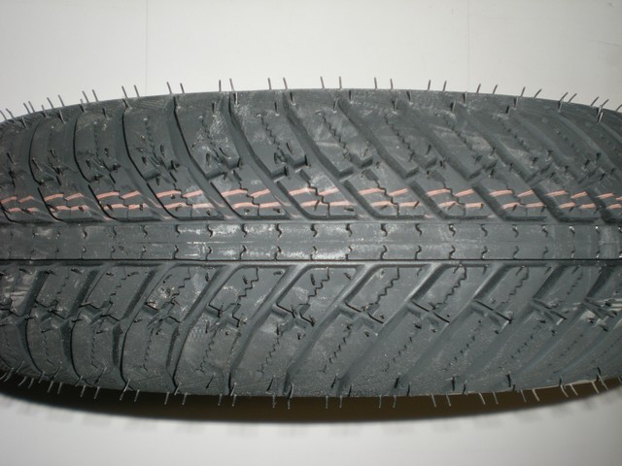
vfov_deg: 32.9
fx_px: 791
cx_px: 311
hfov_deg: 42.9
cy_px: 233
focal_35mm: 44
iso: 50
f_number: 3.5
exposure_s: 1/60
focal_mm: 7.4
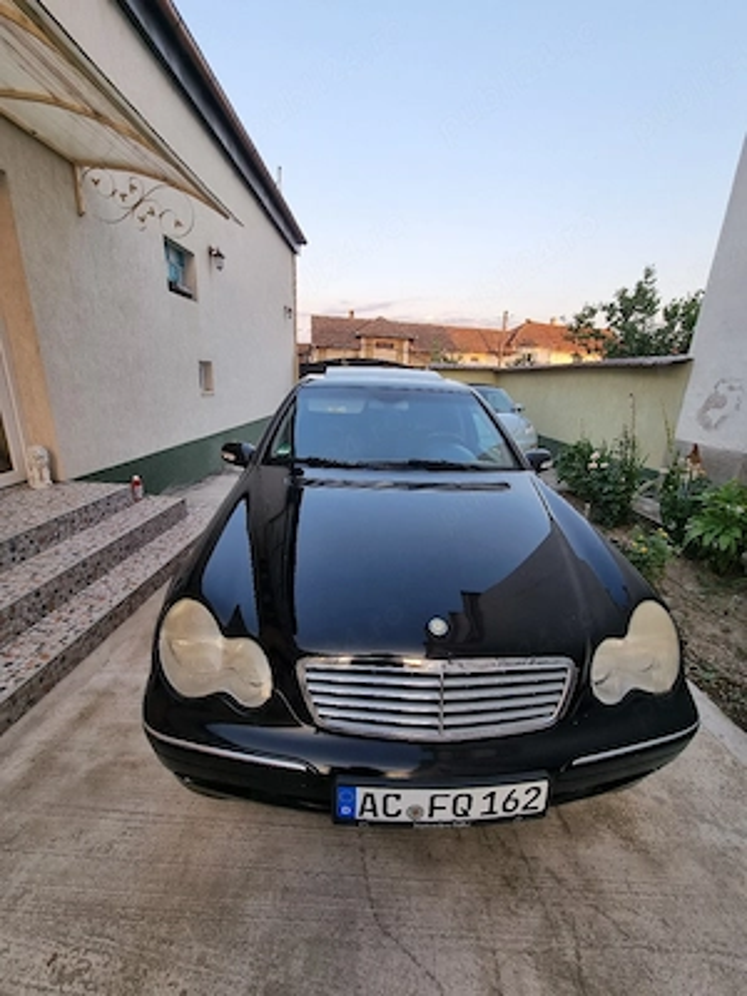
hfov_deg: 89.9
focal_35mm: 13
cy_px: 498
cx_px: 374
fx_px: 374
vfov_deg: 106.2
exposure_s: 1/119
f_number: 2.2
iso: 50
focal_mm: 2.2
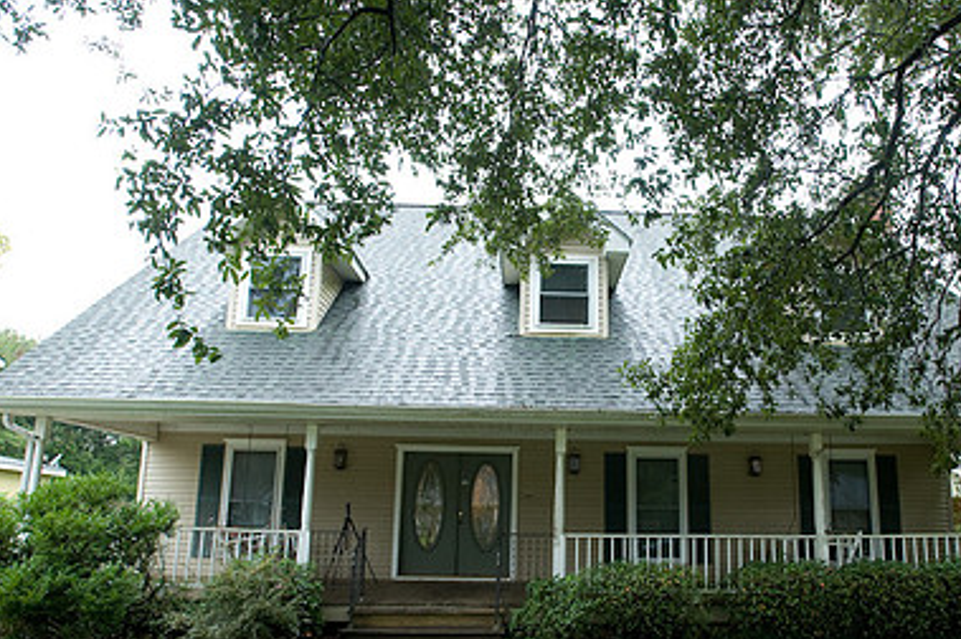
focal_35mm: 26
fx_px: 693
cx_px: 565
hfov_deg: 68.9
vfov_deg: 49.2
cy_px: 383
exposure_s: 1/60
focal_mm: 17
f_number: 5.6
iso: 640
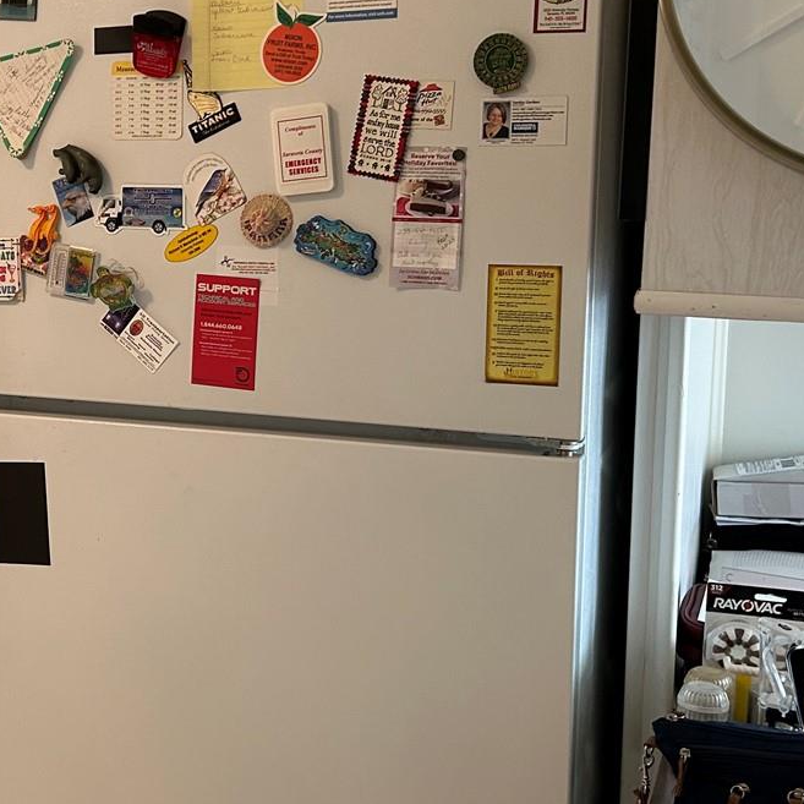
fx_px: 1472
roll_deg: +0.3
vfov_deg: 30.5
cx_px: 125
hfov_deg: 29.6
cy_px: 346
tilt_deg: -5.8
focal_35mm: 56
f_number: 1.5
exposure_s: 1/60
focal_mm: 5.7
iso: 160
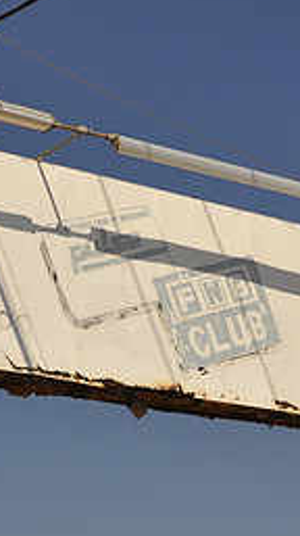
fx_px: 1761
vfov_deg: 17.3
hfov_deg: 9.7
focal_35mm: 124
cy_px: 285
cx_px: 158
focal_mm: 35
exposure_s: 1/320
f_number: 9
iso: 200
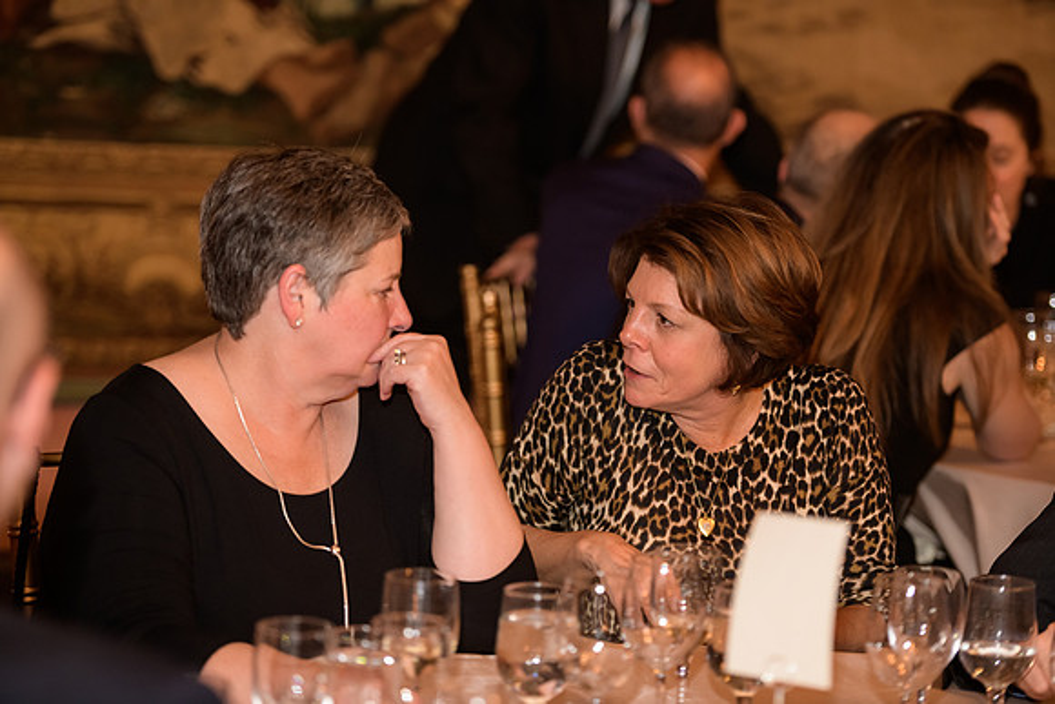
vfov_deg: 11.8
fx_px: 3400
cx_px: 528
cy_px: 352
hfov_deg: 17.6
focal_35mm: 116
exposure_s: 1/100
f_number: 3.2
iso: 1250
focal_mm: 116
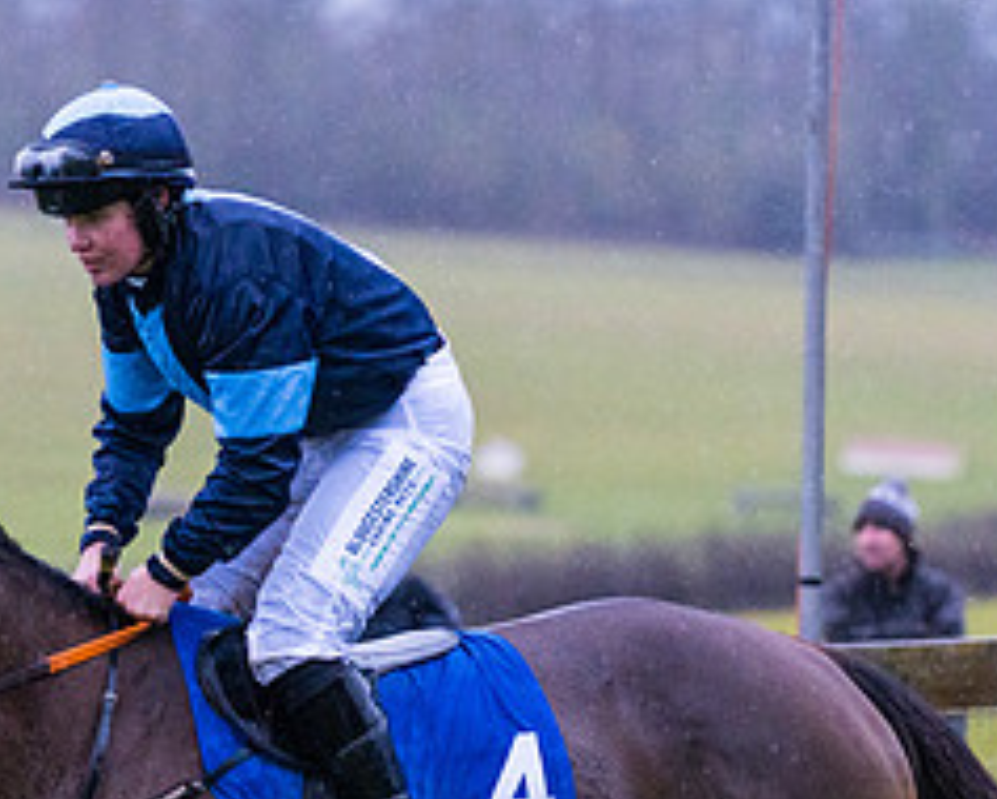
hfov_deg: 4.7
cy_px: 966
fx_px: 12049
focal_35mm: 408
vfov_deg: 3.8
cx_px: 267
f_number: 2.8
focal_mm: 135
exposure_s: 1/2000
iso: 2500
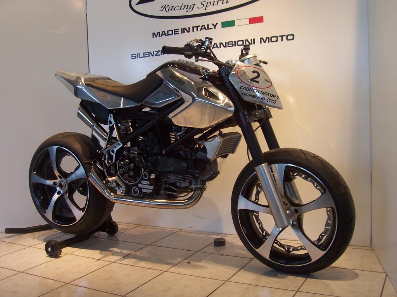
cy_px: 148
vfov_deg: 38.7
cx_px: 198
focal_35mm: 37
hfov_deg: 50.1
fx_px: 424
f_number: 2.8
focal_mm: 5.6
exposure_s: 1/45
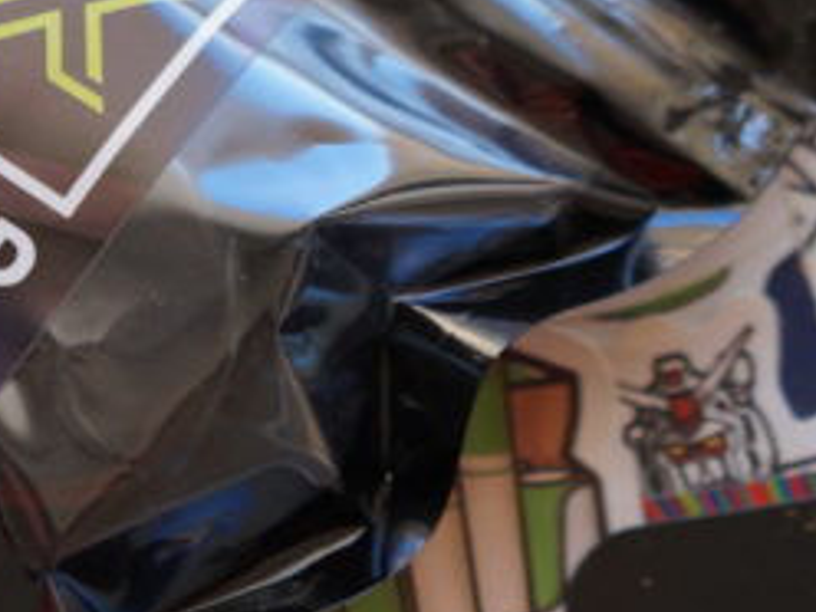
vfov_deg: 12.3
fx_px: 2840
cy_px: 278
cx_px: -102
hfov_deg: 15.9
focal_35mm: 120
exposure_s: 1/160
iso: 200
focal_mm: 27
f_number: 4
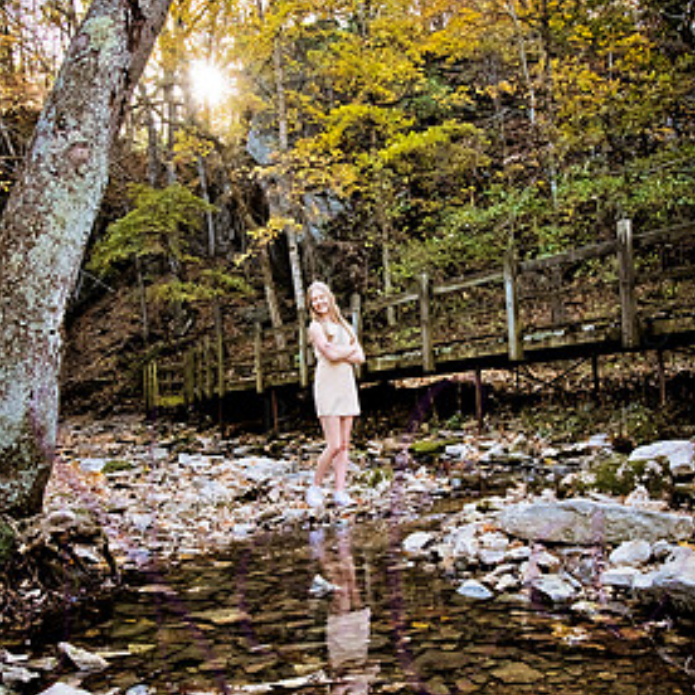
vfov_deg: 39.0
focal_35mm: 43
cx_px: 337
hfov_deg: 39.2
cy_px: 413
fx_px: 977
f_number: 13
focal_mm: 31
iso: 800
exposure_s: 1/60
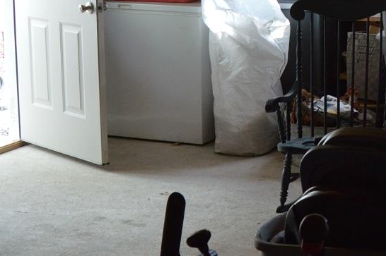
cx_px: 499
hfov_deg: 20.1
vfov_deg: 14.5
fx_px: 996
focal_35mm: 93
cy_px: 28
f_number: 5
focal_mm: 18
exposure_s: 1/100
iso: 400
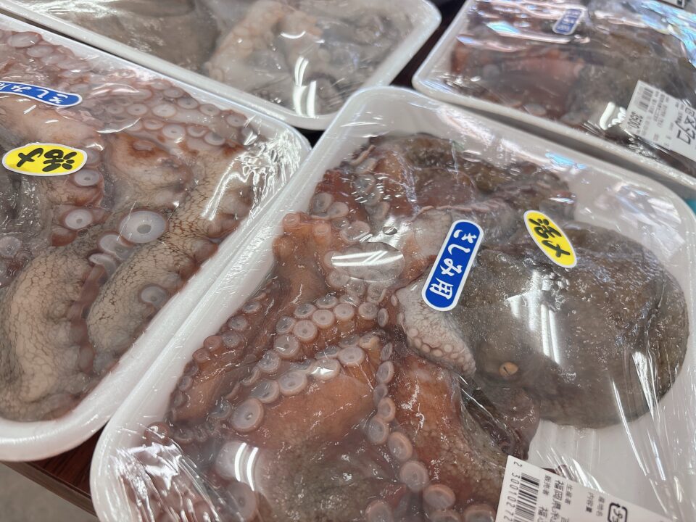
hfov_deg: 67.3
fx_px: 523
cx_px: 348
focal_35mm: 26
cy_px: 261
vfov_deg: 53.1
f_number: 1.6
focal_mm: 5.96
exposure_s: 1/120
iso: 100
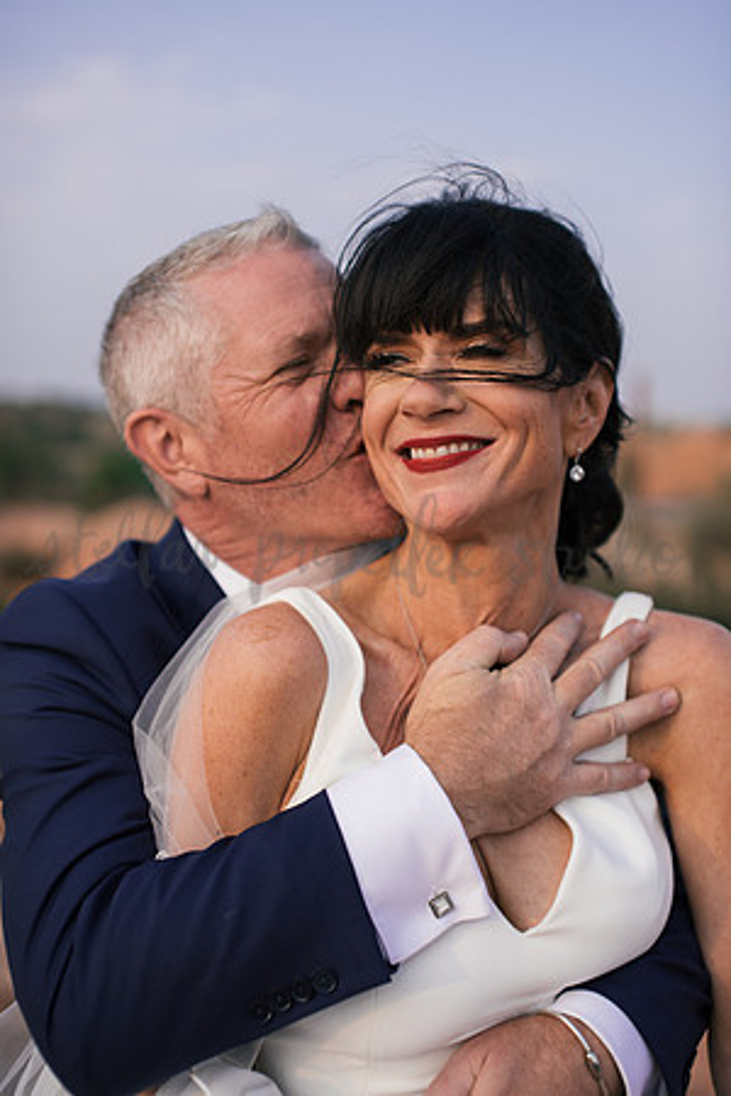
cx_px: 366
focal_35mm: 50
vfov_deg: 39.6
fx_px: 1523
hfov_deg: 27.0
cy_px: 548
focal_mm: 50
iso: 125
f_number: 2.5
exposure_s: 1/1250
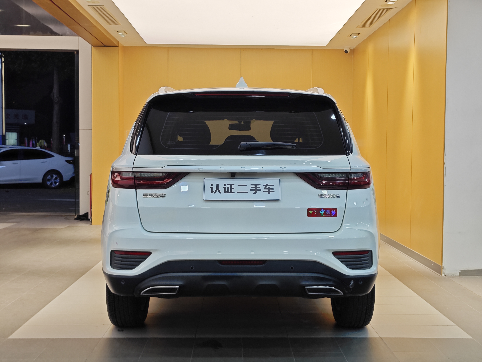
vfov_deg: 31.5
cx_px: 241
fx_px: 641
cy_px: 181
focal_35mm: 46
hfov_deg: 41.2
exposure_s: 1/98.9
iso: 100
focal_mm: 8.7
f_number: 1.9
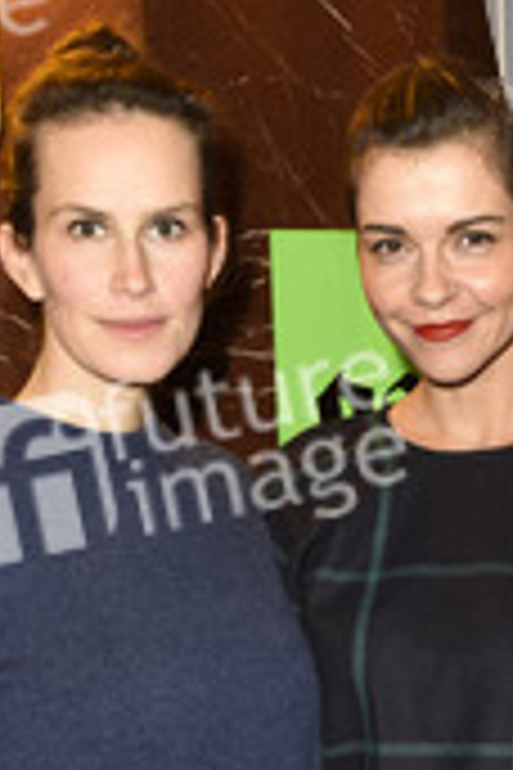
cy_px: 684
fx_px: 1795
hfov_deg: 16.2
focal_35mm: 84
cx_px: 306
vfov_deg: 23.6
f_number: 5.6
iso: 1250
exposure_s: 1/40
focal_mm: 36
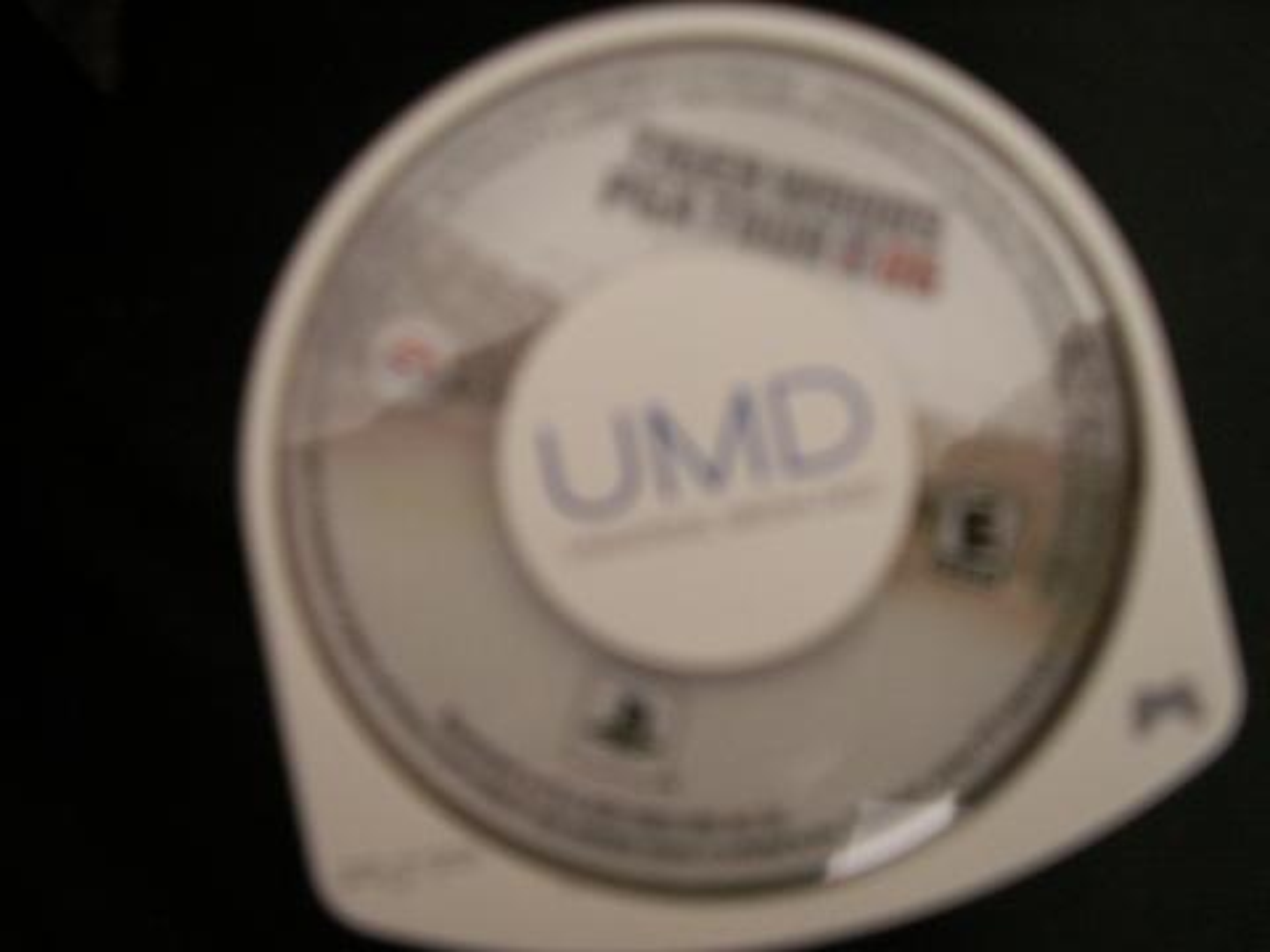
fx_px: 1284
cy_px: 476
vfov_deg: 40.7
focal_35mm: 35
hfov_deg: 52.6
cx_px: 635
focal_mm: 5.86
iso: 160
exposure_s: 1/10
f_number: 2.8
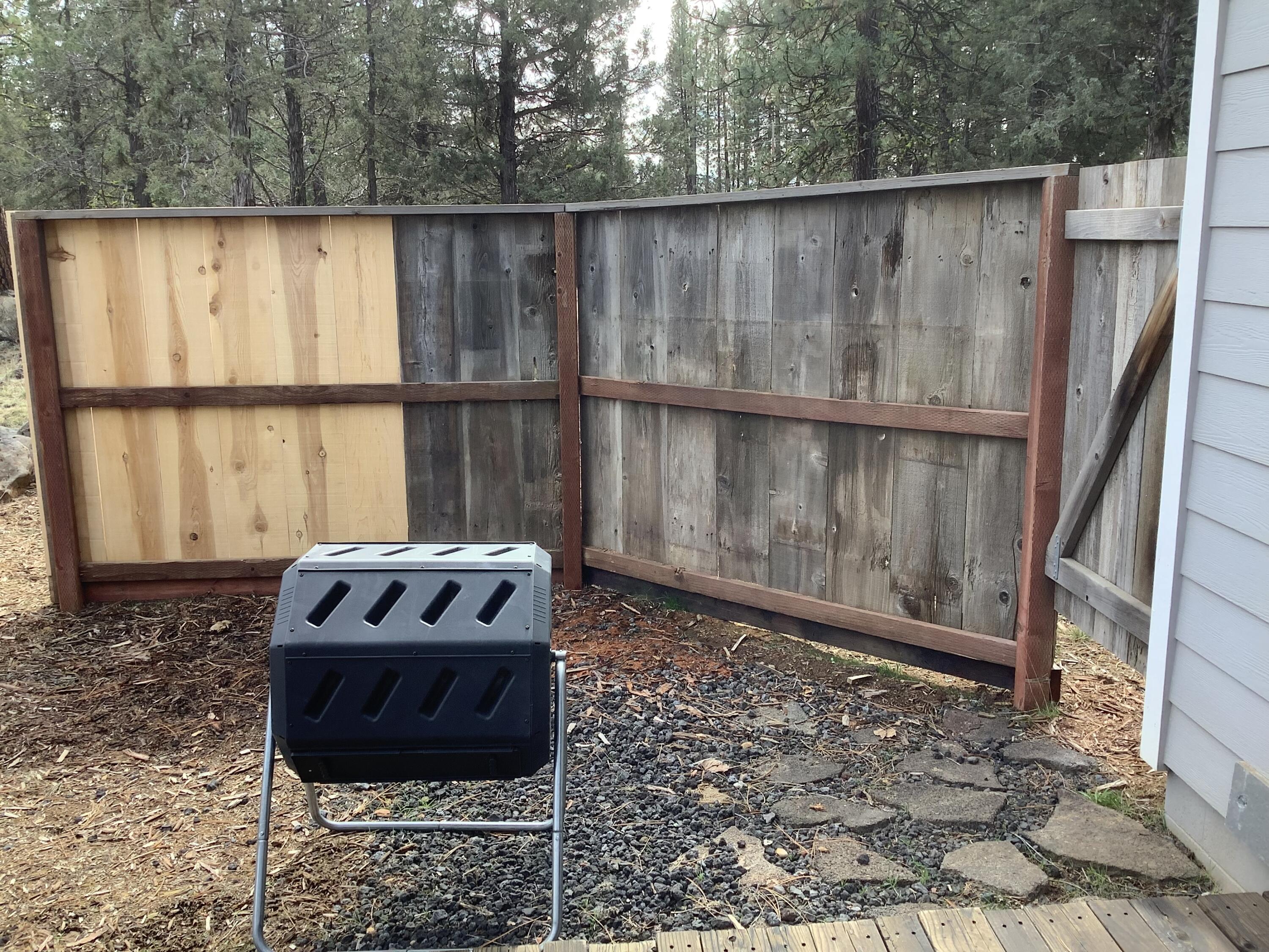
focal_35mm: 31
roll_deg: +1.9
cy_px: 476
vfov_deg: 45.4
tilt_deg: -9.7
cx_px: 634
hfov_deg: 58.4
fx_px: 1136
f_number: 2.4
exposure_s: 1/156
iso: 25
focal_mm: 3.3
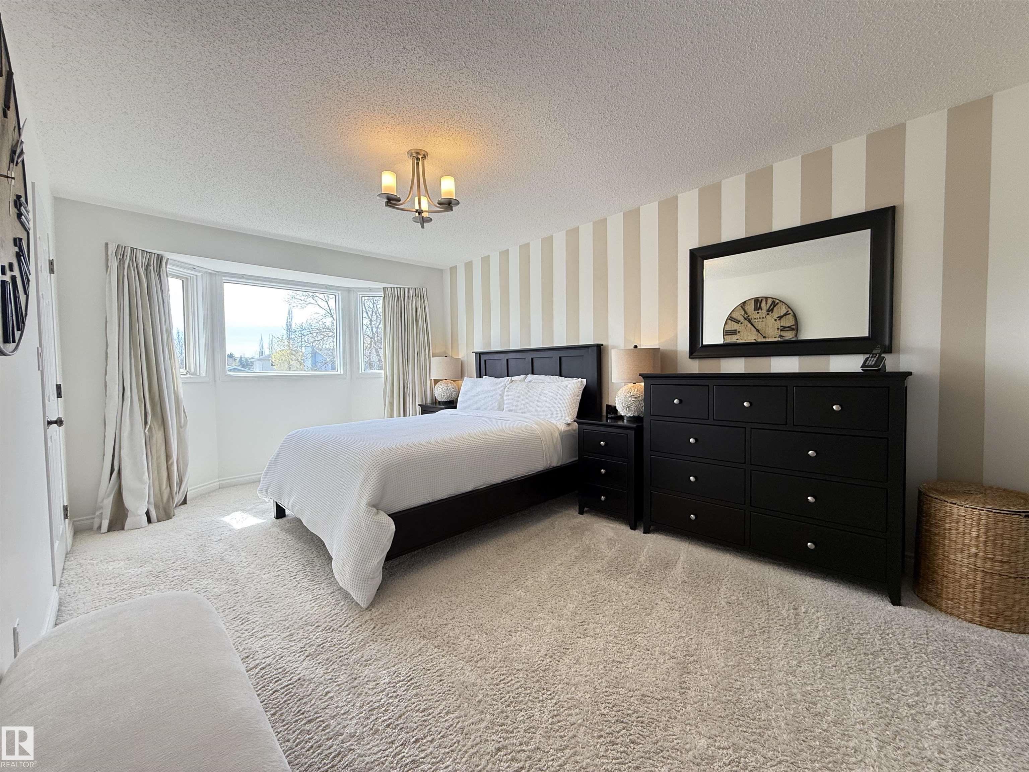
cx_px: 514
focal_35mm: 14
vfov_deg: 85.7
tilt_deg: -2.3
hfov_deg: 102.1
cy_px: 386
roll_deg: -0.1
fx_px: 416
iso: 80
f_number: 2.2
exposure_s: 1/120
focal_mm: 2.22
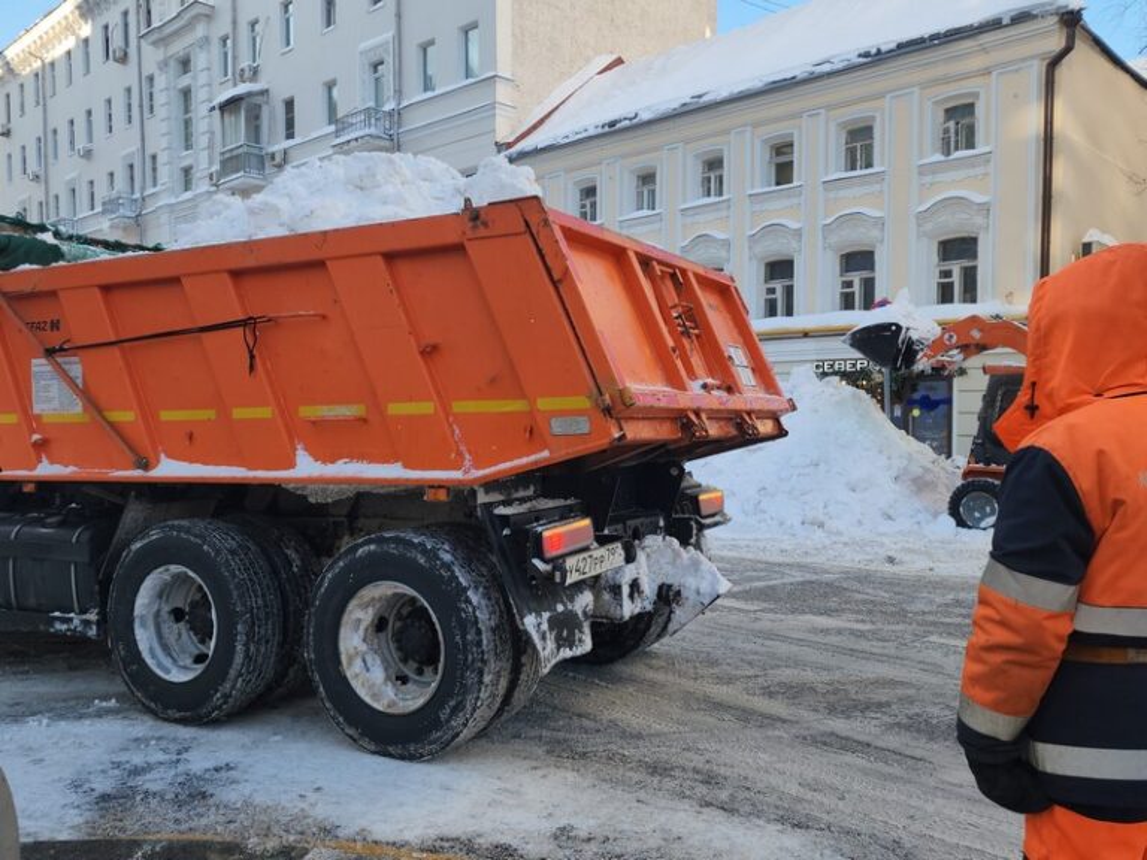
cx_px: 574
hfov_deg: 73.9
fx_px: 762
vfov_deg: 58.9
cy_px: 430
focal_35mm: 23
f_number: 1.8
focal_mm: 6.4
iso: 12
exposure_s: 1/327
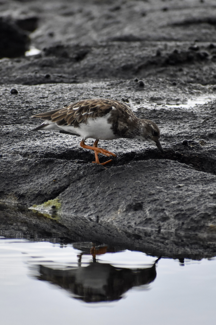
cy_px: 162
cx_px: 108
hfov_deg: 3.1
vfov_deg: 4.6
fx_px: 4049
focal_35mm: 450
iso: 2000
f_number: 6.3
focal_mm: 300
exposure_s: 1/1600
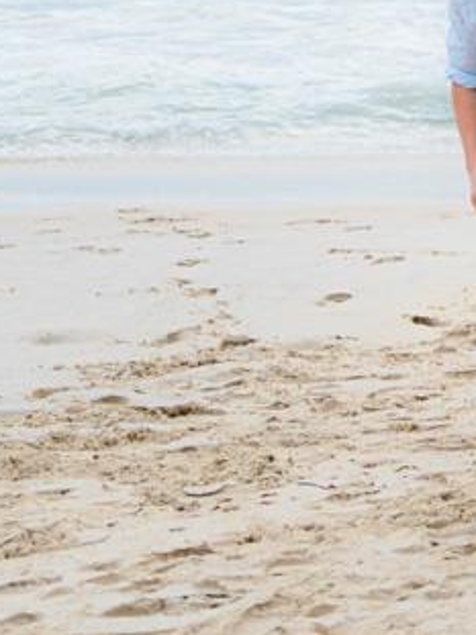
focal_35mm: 141
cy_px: 55
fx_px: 2587
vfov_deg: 13.9
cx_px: 1213
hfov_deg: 9.2
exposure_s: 1/8000
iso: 1600
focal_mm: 38
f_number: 2
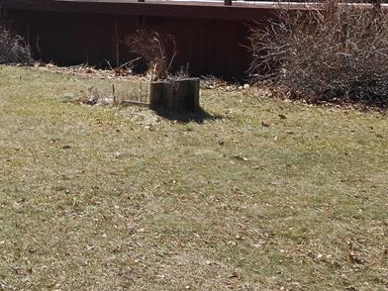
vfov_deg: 17.8
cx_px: -101
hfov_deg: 22.0
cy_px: 10
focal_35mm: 81
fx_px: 908
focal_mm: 5.5
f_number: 3.6
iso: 80
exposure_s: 1/500
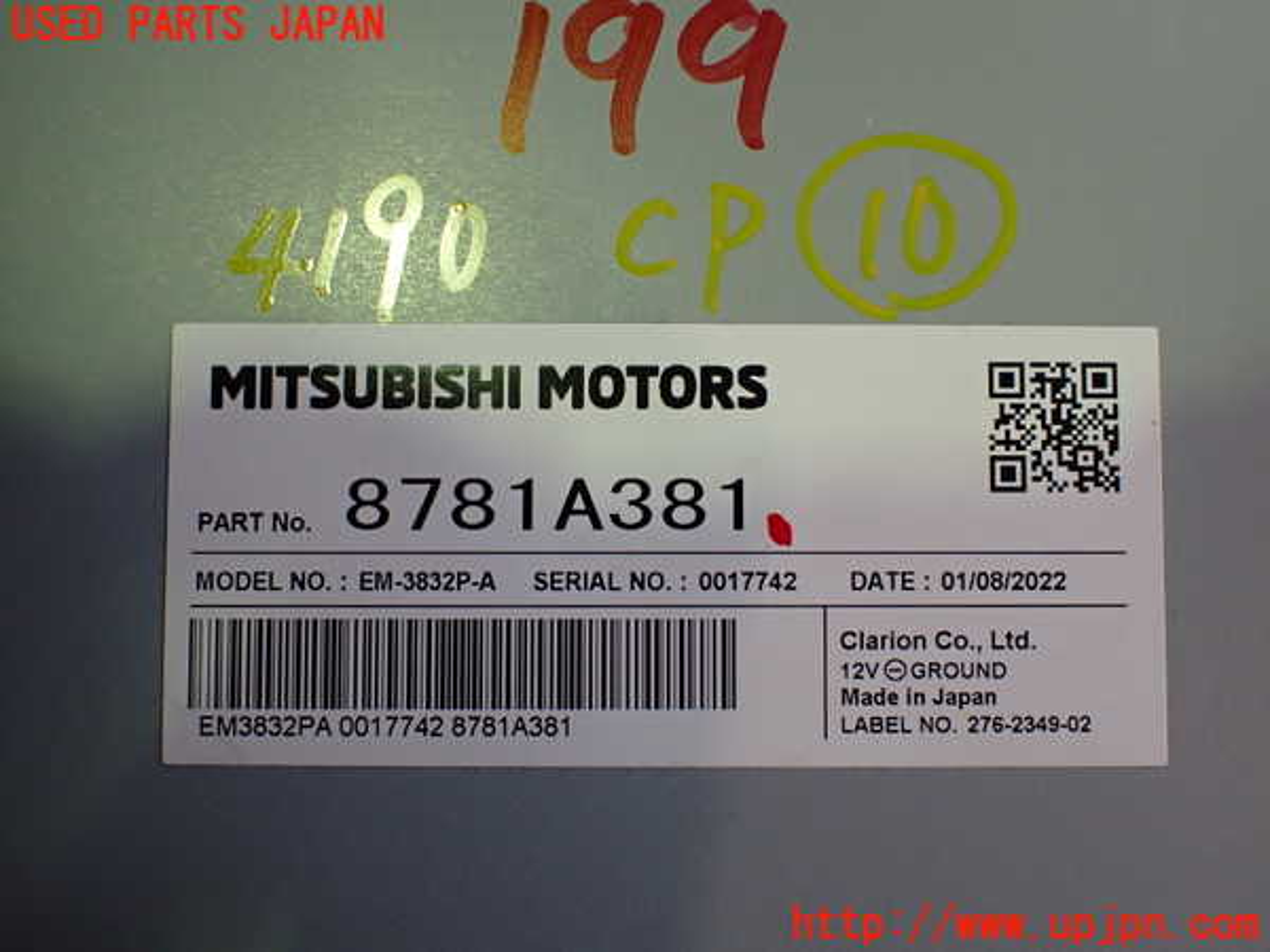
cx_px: 635
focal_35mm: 30
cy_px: 476
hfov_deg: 60.0
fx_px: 1101
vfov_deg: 46.8
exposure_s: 1/125
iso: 320
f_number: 2.3
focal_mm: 5.4
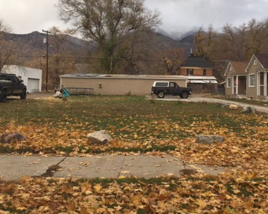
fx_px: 317
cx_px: 174
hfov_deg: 45.3
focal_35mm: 40
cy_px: 76
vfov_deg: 37.0
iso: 25
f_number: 2.2
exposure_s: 1/487
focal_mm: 4.15
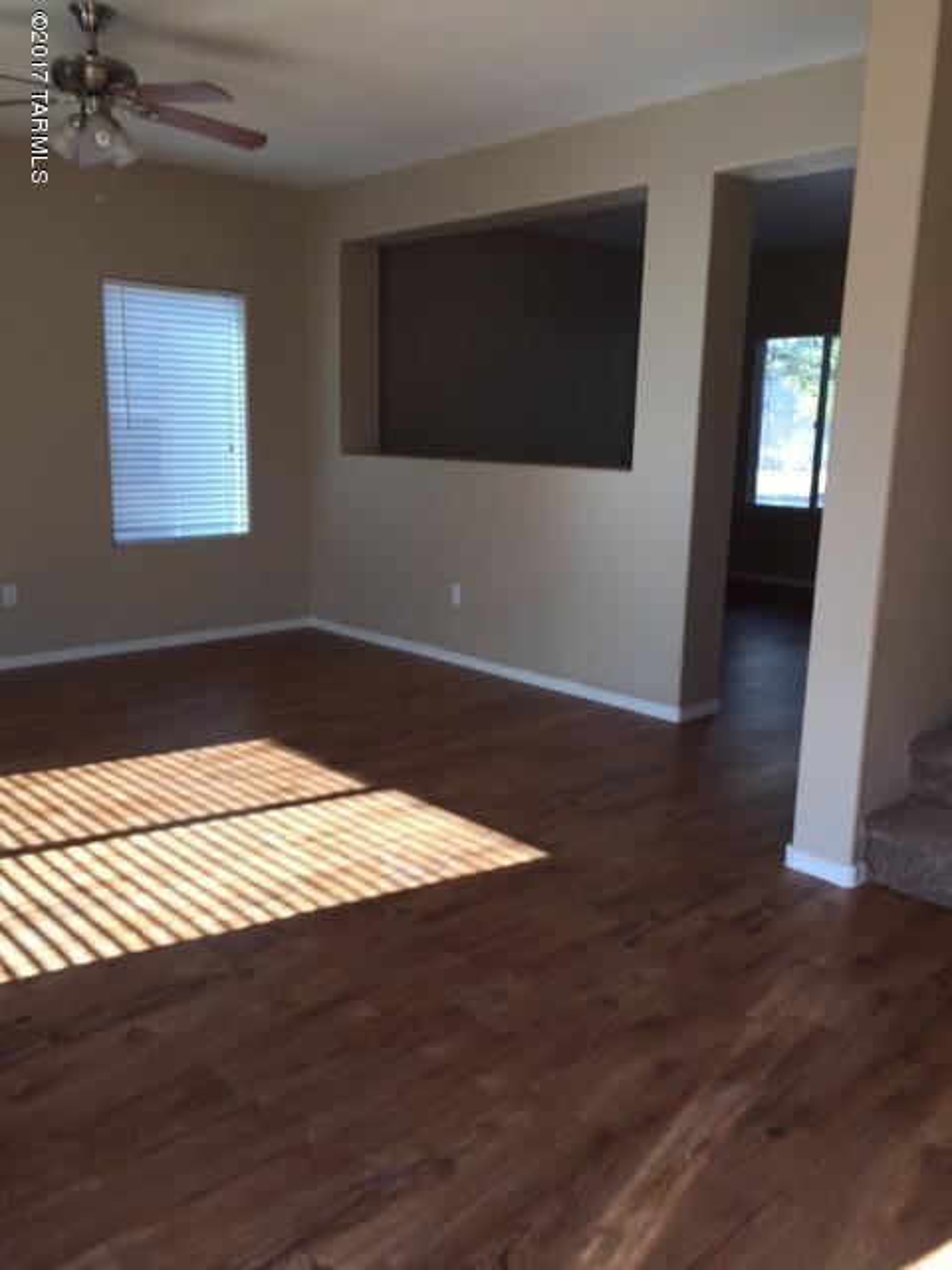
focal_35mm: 29
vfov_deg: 61.7
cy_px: 635
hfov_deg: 48.2
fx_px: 1063
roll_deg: -3.8
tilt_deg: -13.2
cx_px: 476
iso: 32
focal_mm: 4.15
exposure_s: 1/120
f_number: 2.2
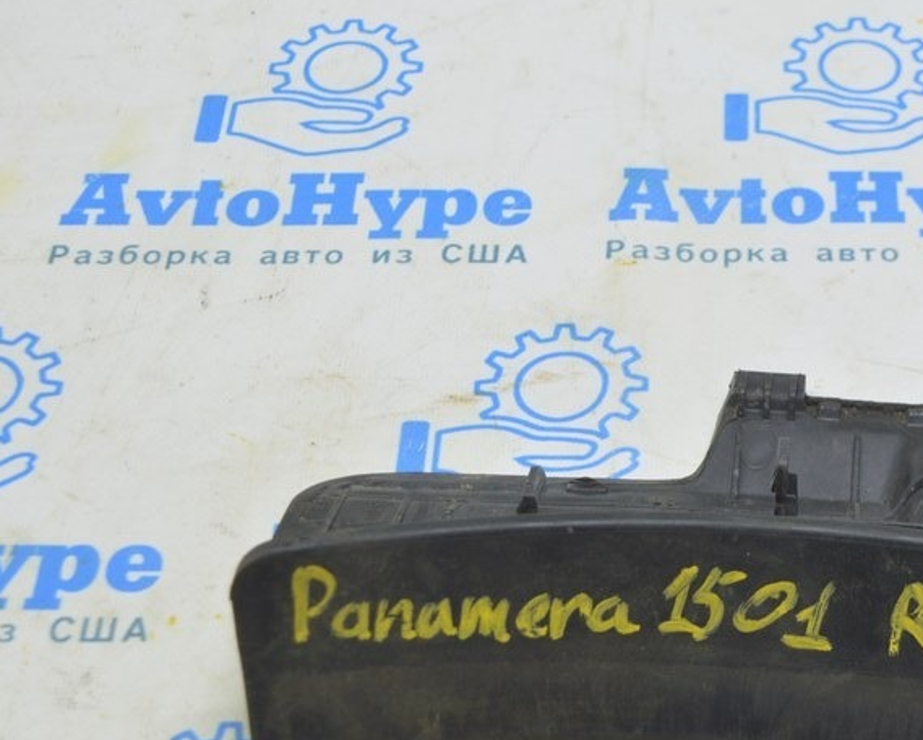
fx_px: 2351
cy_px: 439
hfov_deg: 21.9
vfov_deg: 17.9
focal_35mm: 86
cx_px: 766
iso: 400
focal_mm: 34
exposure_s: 1/20
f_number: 5.6
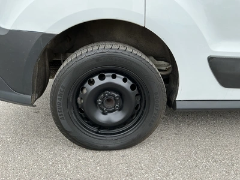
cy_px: 90
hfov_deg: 63.4
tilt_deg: -23.0
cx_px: 120
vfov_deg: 49.7
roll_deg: +0.2
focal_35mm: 28
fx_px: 194
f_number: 1.8
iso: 25
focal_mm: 3
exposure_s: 1/270
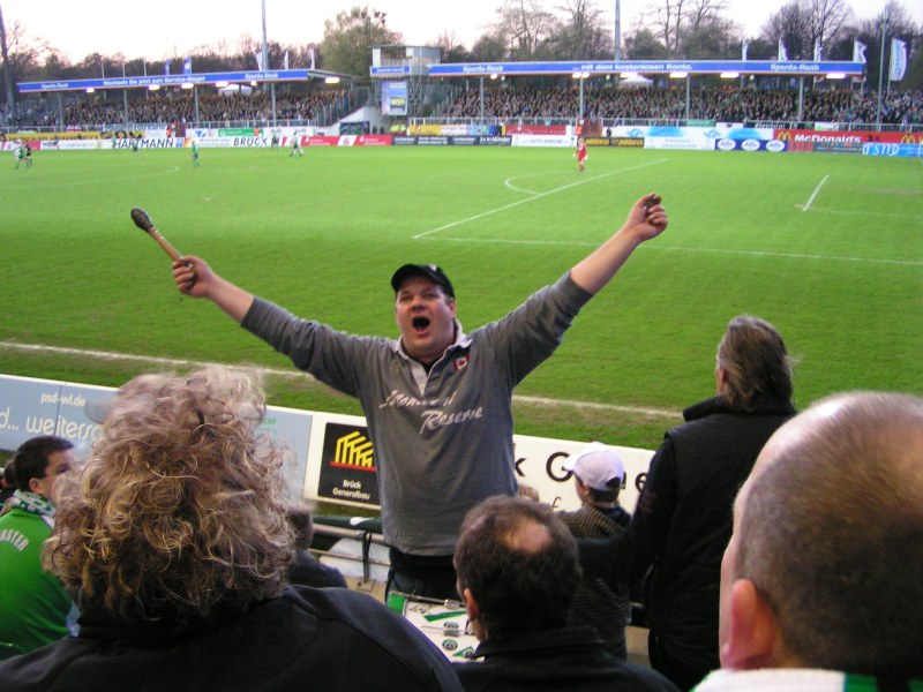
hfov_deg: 49.0
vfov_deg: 37.7
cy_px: 346
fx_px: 1013
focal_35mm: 38
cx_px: 462
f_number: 2.8
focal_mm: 5.8
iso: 200
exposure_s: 1/25
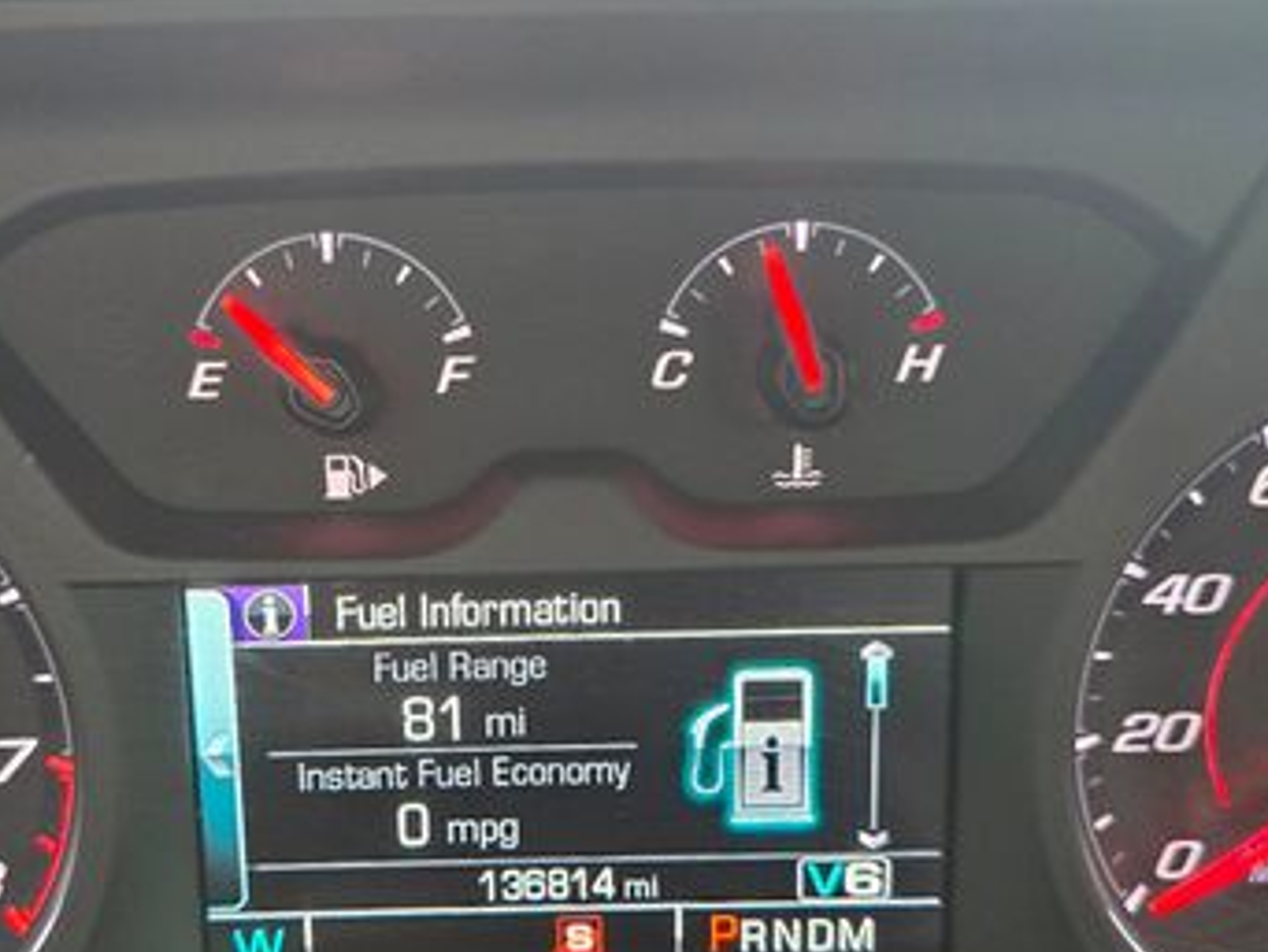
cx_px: 519
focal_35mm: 43
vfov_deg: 33.5
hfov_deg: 43.6
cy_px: 585
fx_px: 1576
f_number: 1.7
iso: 320
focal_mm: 6.3
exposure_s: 1/52.5
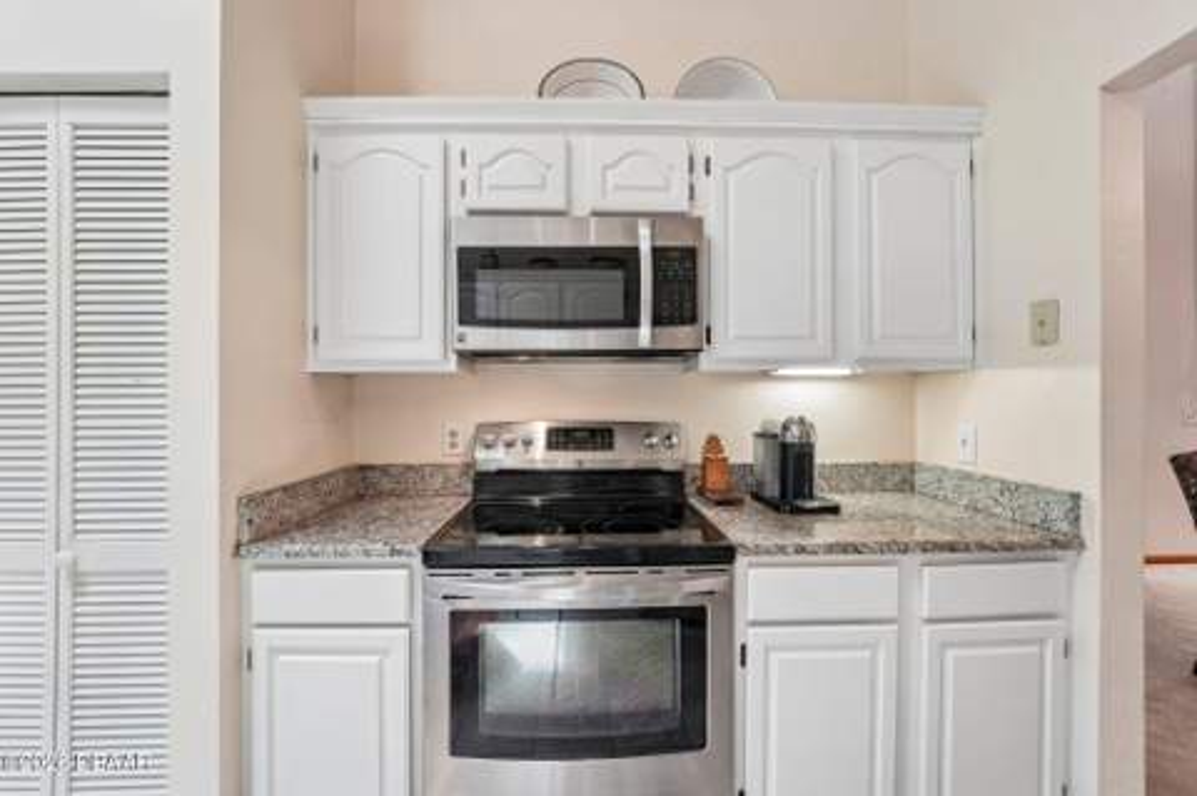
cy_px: 398
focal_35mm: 14
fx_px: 465
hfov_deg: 104.3
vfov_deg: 81.1
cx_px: 598
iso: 320
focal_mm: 14
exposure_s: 1/4
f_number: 11
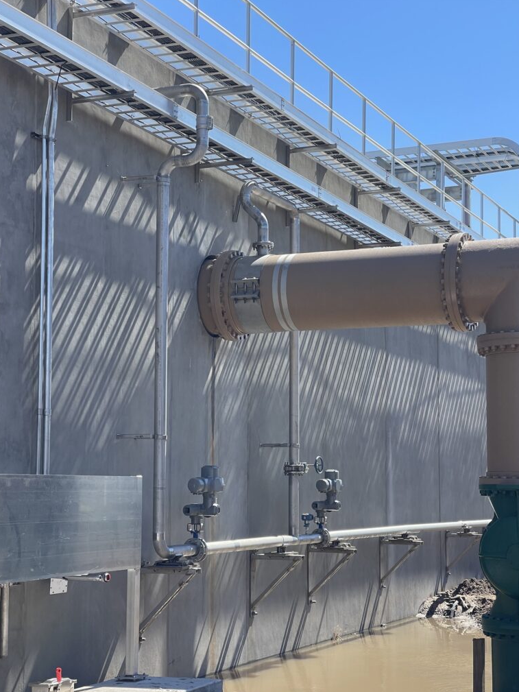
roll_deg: -0.6
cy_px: 348
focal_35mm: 65
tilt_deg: +6.0
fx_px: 1299
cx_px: 260
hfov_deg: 22.6
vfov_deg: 29.8
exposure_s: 1/786
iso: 20
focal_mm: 7.5
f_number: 2.2
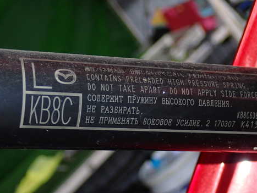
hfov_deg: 22.7
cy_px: 103
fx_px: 639
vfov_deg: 17.2
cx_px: 143
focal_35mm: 86
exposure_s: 1/60
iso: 320
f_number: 11
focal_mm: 11.88
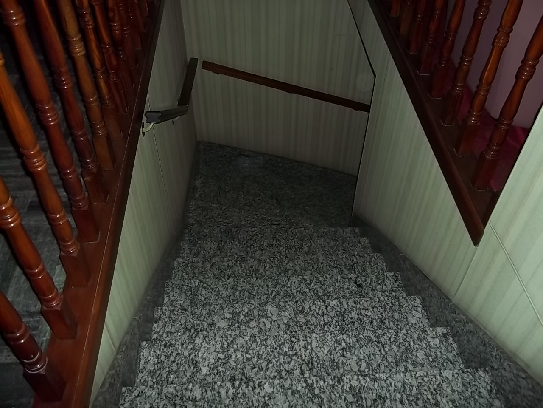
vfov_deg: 44.2
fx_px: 502
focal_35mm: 32
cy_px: 204
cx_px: 272
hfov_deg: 56.8
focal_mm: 5.7
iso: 80
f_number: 2.9
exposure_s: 1/30
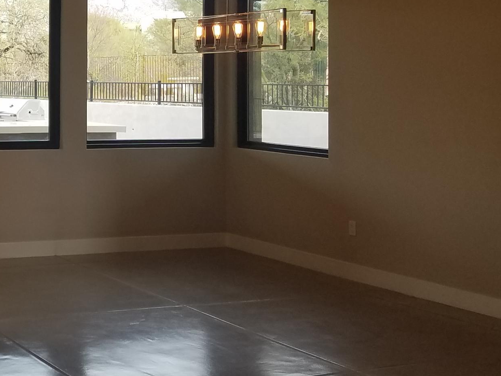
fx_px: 912
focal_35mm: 63
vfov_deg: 22.8
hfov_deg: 28.1
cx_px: -45
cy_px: 51
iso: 50
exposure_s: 1/182
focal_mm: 4.2
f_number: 1.7
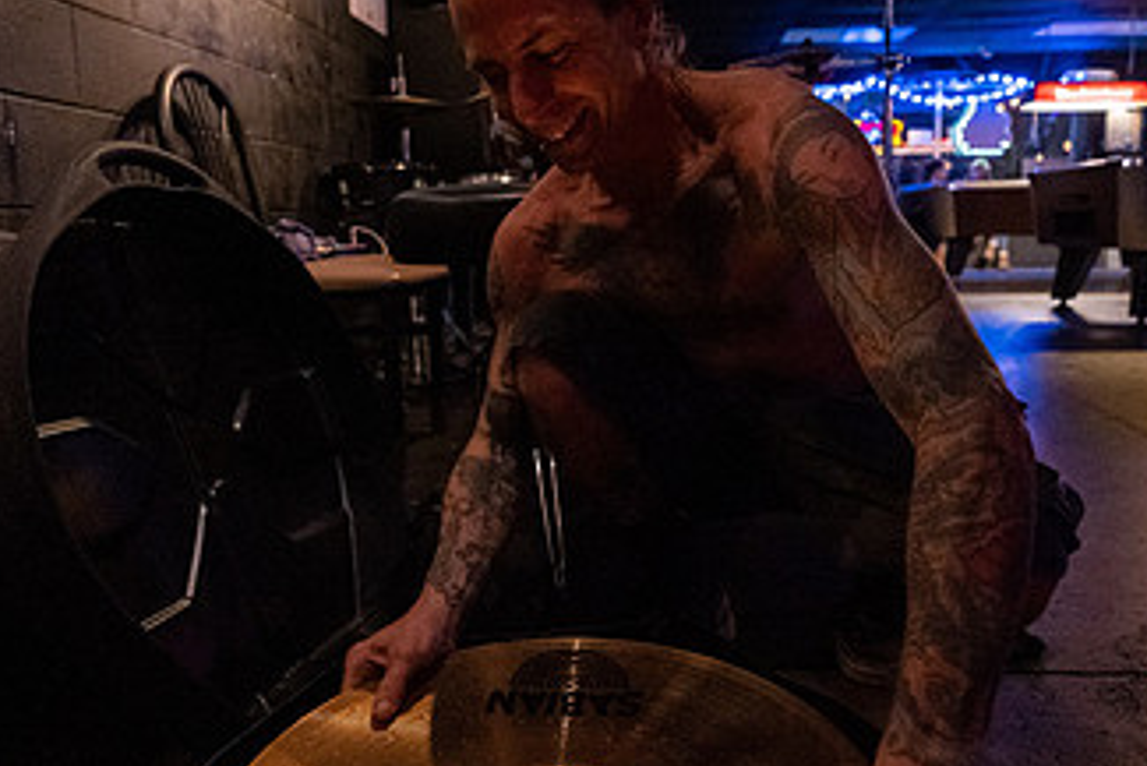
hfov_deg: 71.4
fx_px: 797
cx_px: 614
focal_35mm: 25
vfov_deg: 51.2
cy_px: 334
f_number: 2.8
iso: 3200
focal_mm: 14
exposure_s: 1/250
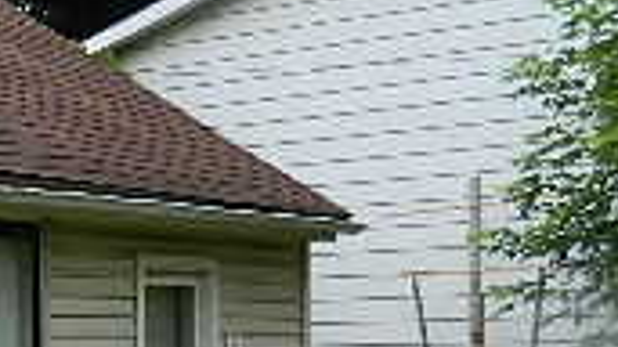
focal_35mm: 102
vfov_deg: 11.5
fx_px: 1671
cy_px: 463
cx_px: -354
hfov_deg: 18.2
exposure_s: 1/125
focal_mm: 4.5
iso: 80
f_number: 3.1
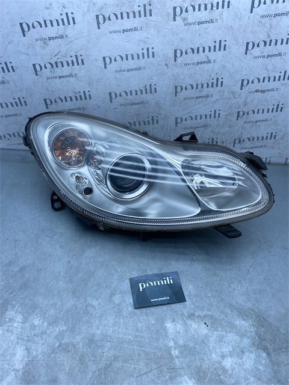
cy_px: 192
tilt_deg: -41.4
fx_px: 289
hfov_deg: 53.1
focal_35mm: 26
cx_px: 144
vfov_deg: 67.3
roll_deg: -8.0
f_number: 1.8
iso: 32
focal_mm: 4.25
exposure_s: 1/942
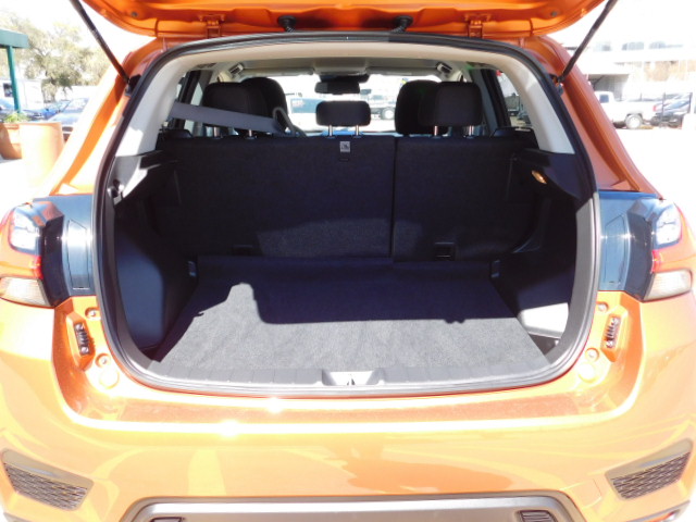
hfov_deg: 60.0
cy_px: 261
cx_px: 348
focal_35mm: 30
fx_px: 603
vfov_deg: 46.8
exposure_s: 1/200
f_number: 3.2
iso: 125
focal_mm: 5.3
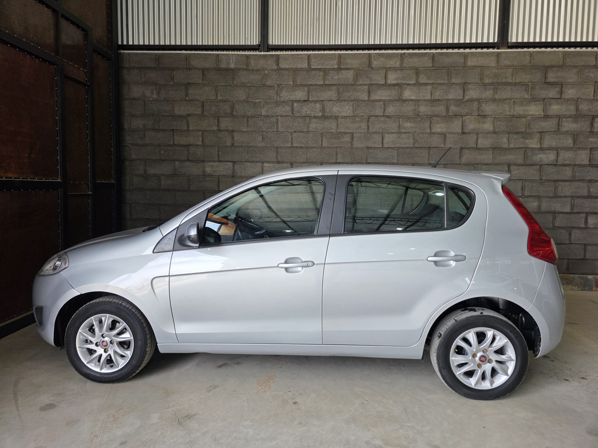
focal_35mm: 23
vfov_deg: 58.9
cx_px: 299
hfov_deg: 73.9
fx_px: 397
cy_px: 224
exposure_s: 1/180
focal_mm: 6.3
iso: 50
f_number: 1.7
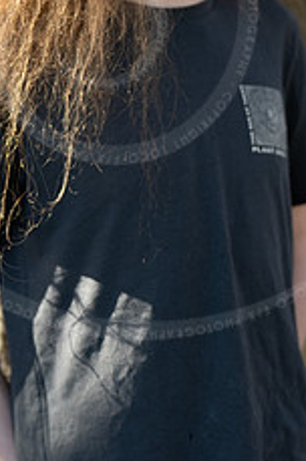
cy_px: 79
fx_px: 3197
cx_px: 119
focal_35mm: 250
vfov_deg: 8.2
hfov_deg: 5.5
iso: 80
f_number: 1.2
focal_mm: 85
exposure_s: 1/1000
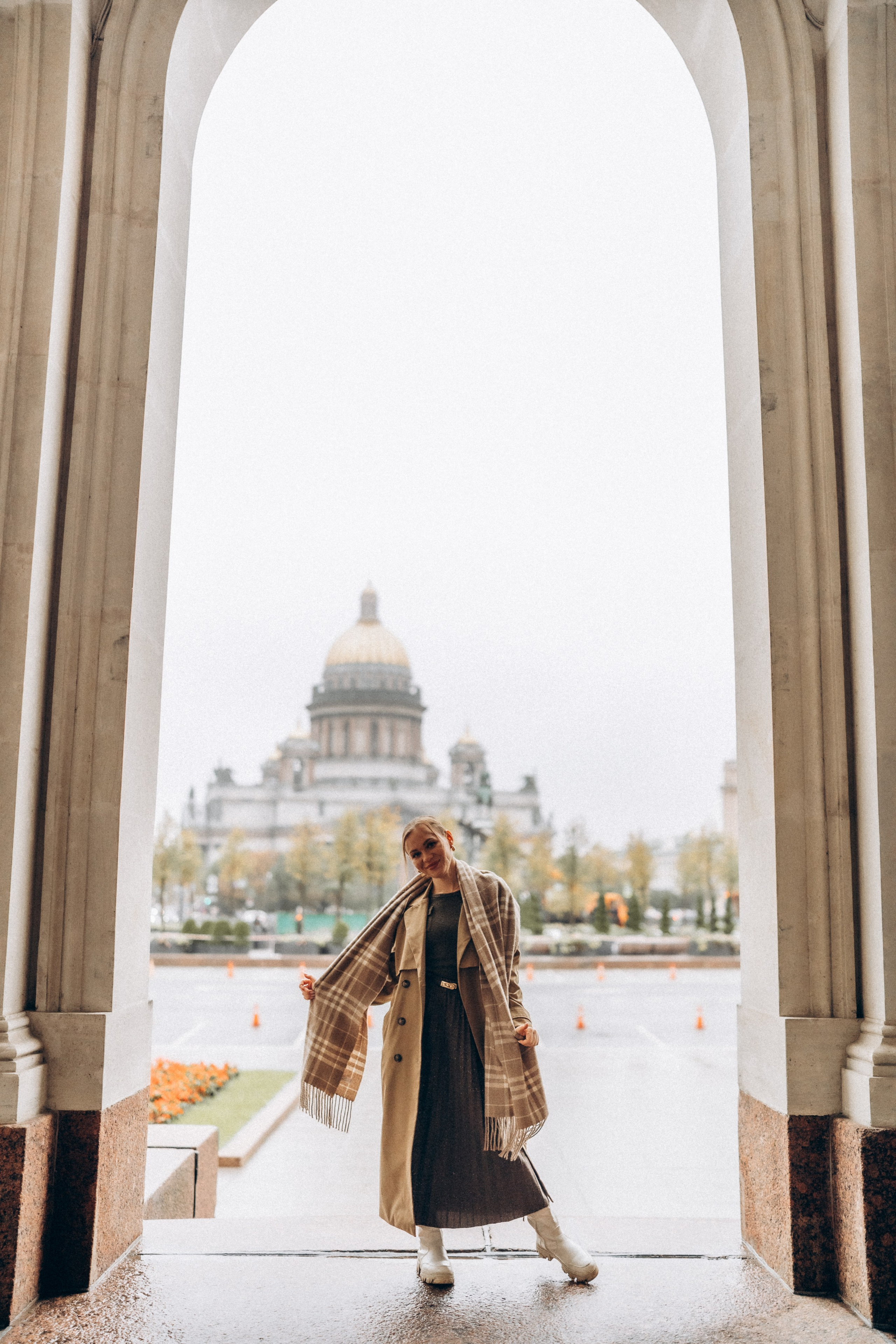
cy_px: 672
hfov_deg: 37.9
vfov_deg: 54.4
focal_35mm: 35
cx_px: 448
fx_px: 1307
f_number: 1.4
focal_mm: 35
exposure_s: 1/3200
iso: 800
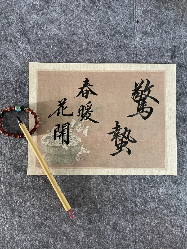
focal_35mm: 26
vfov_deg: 67.3
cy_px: 124
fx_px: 187
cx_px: 94
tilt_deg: -87.6
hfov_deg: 53.1
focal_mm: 4.2
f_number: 1.6
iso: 640
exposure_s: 1/40
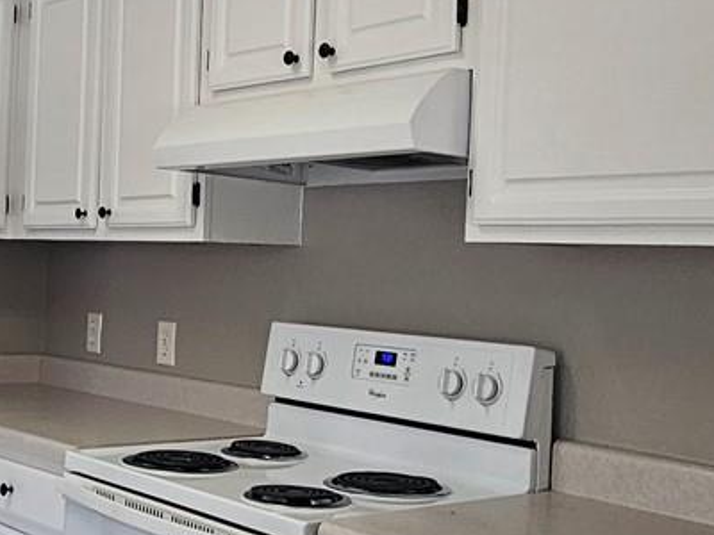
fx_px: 1073
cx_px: 137
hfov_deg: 35.6
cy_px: 251
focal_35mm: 52
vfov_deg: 28.0
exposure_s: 1/60
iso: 100
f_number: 2.2
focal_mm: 2.2
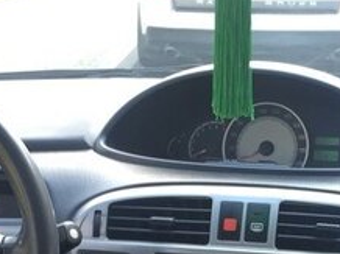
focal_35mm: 88
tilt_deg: -25.2
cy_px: 353
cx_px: 220
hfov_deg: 22.2
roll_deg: -0.3
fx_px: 863
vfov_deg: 15.7
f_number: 2.2
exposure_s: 1/50
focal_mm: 4.15
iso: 32
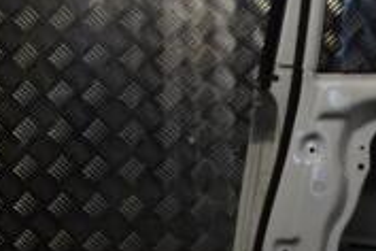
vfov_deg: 12.2
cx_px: 421
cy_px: 162
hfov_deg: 17.6
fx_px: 1170
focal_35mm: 112
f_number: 11
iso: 3200
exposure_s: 1/500
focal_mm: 22
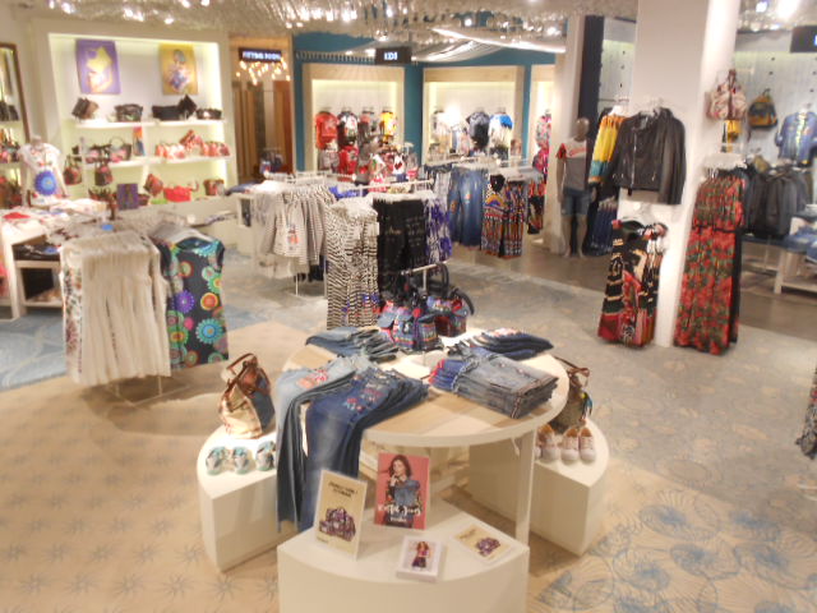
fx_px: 684
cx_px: 408
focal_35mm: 29
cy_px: 306
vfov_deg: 48.2
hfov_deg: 61.7
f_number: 3.4
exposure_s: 1/30
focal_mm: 5.3
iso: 160
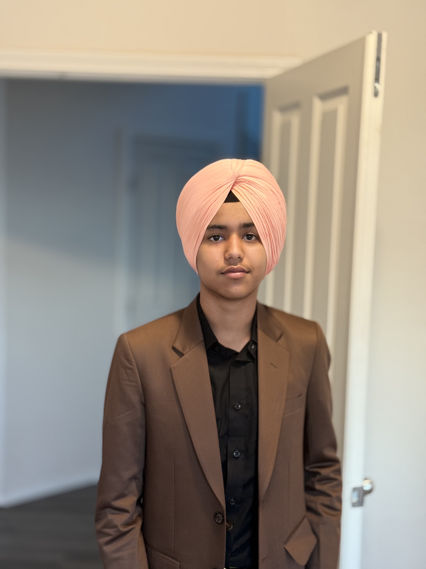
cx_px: 213
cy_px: 284
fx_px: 788
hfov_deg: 30.3
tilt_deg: -4.4
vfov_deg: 39.7
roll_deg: -1.9
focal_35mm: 48
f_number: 1.78
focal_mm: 6.76
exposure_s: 1/51
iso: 250
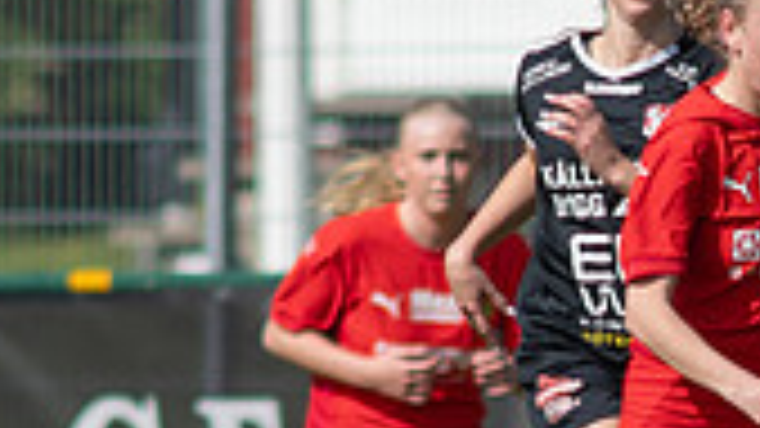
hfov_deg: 0.8
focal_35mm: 2765
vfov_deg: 0.4
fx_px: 55712
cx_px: 850
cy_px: 508
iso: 100
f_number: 3.2
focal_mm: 300
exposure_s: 1/2000
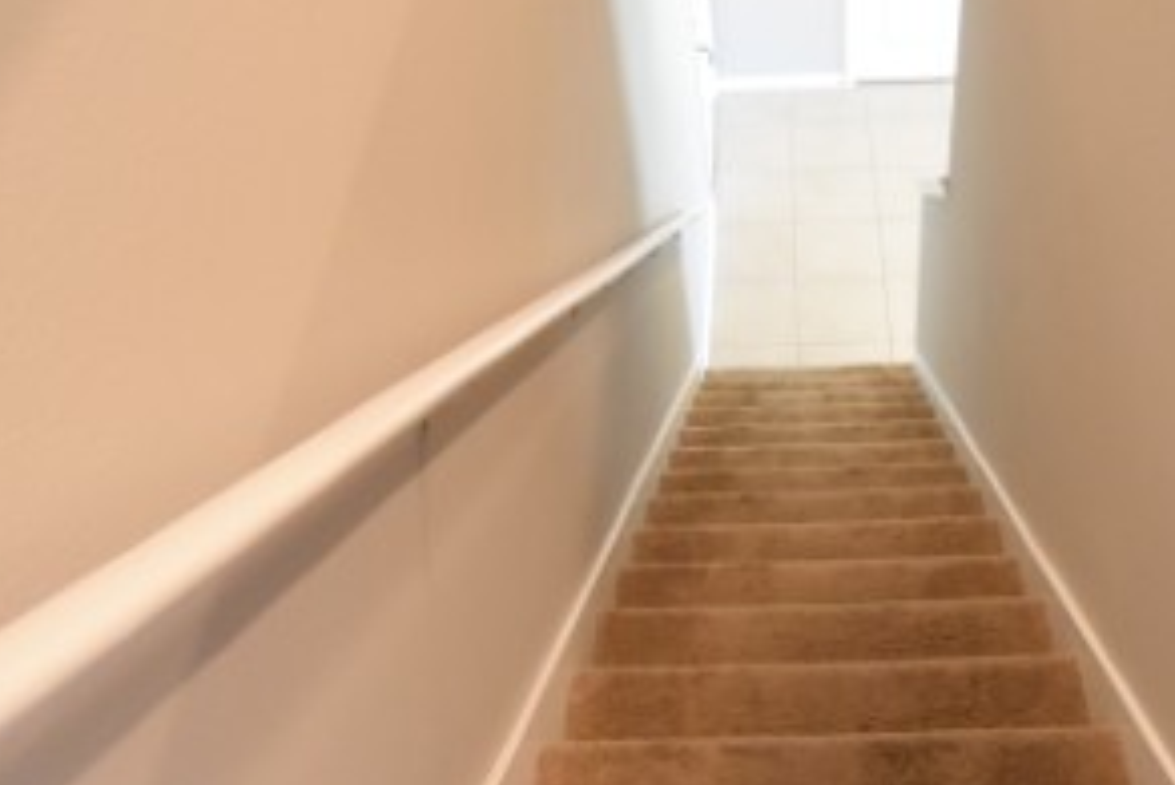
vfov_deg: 36.0
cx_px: 805
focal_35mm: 37
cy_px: 354
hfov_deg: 50.7
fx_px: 1208
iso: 2000
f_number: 3.5
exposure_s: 1/60
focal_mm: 10
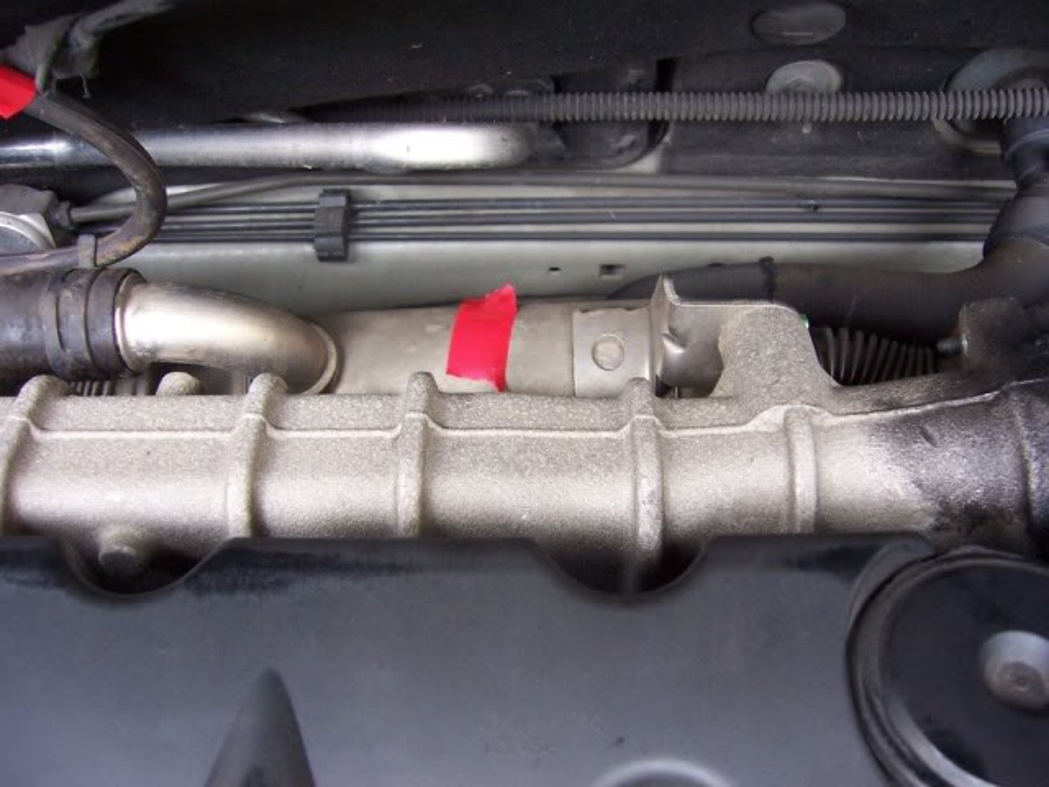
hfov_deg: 51.4
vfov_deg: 39.7
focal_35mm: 36
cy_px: 394
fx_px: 1091
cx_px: 524
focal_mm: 6
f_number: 3
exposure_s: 1/15
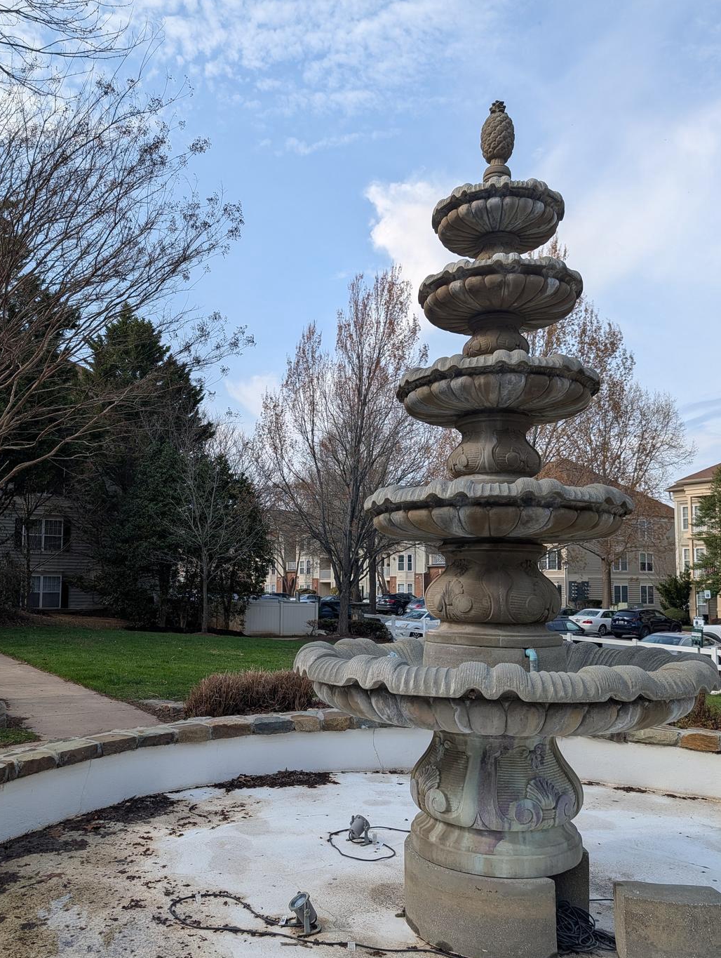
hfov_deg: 51.4
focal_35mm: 27
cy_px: 514
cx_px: 330
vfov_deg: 65.2
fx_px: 748
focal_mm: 6.9
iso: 21
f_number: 1.68
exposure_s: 1/962
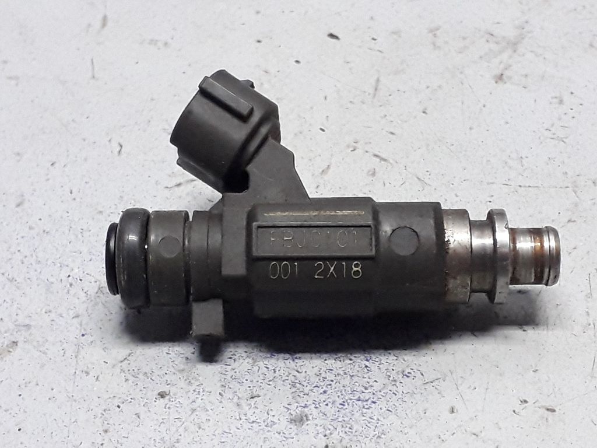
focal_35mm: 27
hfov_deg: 65.3
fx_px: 466
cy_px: 224
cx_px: 298
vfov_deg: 51.4
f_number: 1.9
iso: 200
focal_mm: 3.6
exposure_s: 1/33
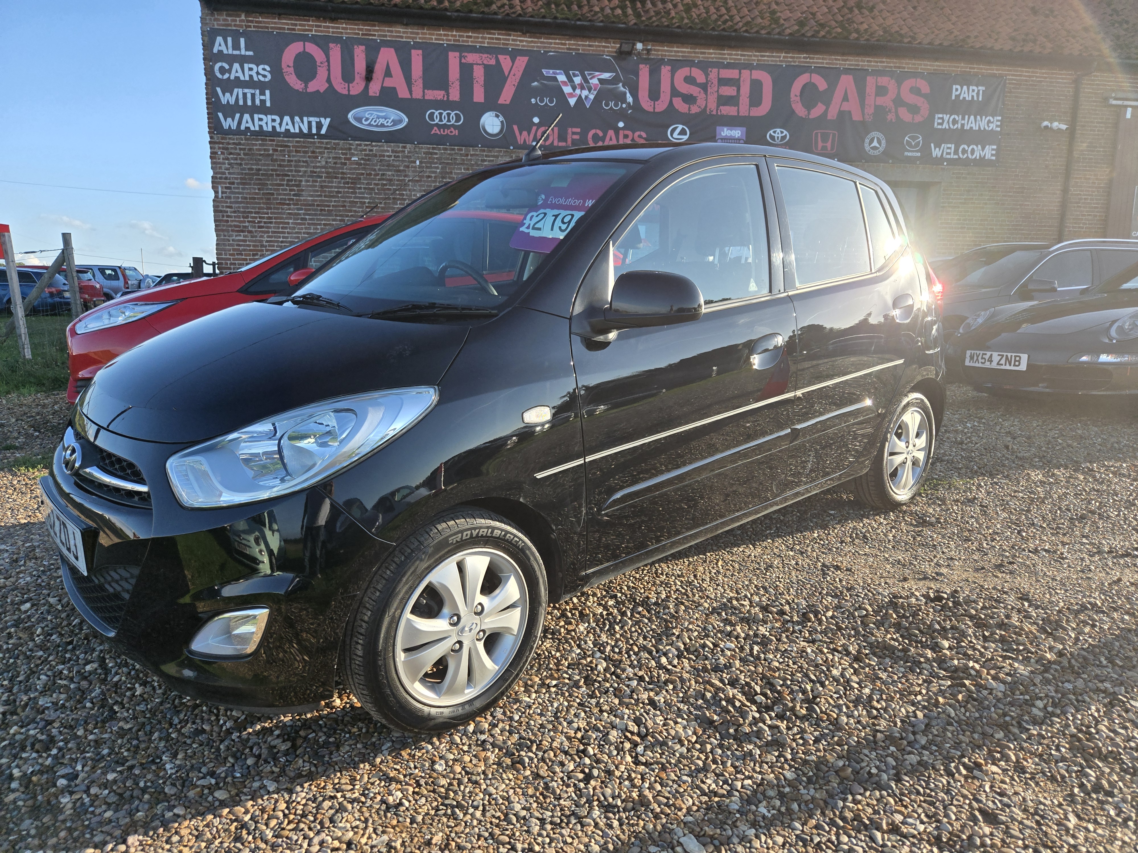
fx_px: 756
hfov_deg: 73.9
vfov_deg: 58.9
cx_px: 569
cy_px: 426
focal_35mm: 23
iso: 80
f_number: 1.8
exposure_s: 1/1765
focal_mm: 5.4
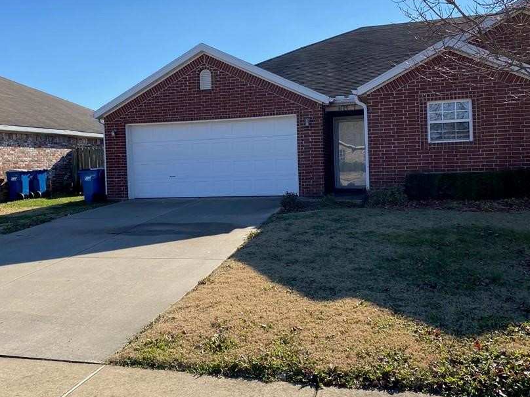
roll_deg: +1.3
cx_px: 241
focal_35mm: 33
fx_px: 505
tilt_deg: -0.7
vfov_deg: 42.9
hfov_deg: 55.3
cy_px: 176
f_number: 1.8
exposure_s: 1/2222
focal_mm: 4.25
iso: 32
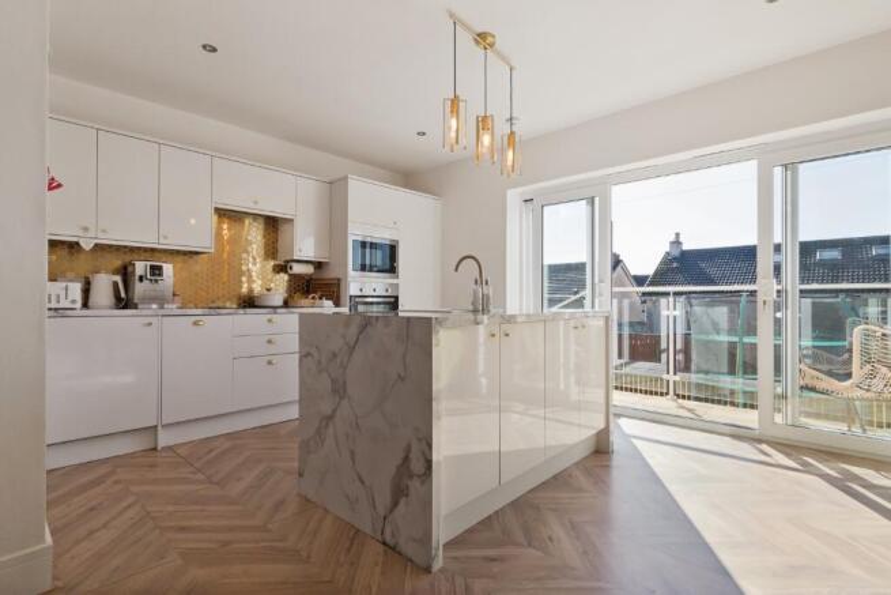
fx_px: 408
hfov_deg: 95.0
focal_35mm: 16
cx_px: 446
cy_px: 298
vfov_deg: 72.1
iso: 800
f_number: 9
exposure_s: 1/500
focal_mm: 11
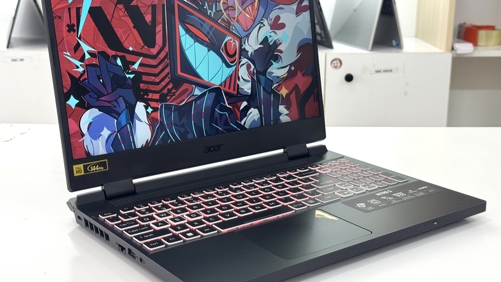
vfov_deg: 22.6
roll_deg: +0.7
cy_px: 127
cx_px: 248
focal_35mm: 53
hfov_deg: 39.2
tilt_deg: -14.3
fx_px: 704
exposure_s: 1/100
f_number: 1.78
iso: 80
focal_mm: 6.76
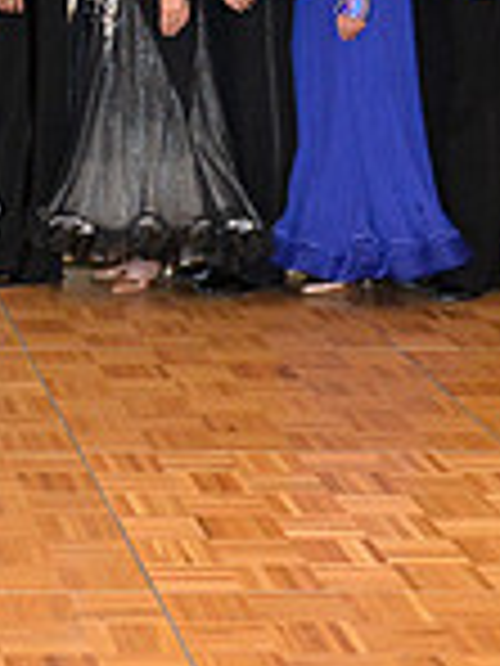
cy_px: -137
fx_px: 2754
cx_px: -212
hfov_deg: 10.1
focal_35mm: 143
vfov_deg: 13.4
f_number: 5
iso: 3200
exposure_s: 1/250
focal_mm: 38
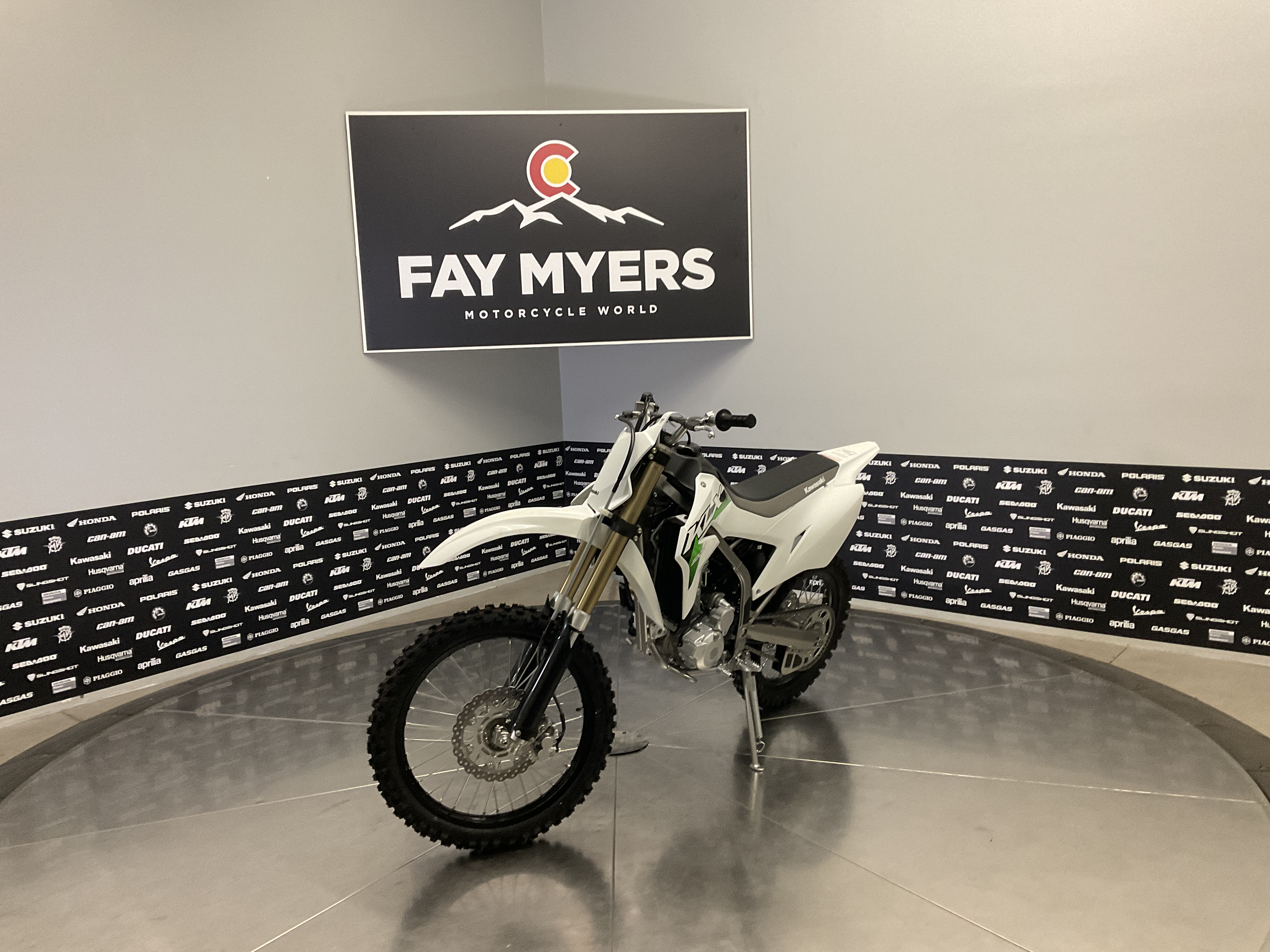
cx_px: 635
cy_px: 476
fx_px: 1064
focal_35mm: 29
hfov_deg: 61.7
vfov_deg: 48.2
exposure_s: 1/60
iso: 160
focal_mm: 3
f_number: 1.8
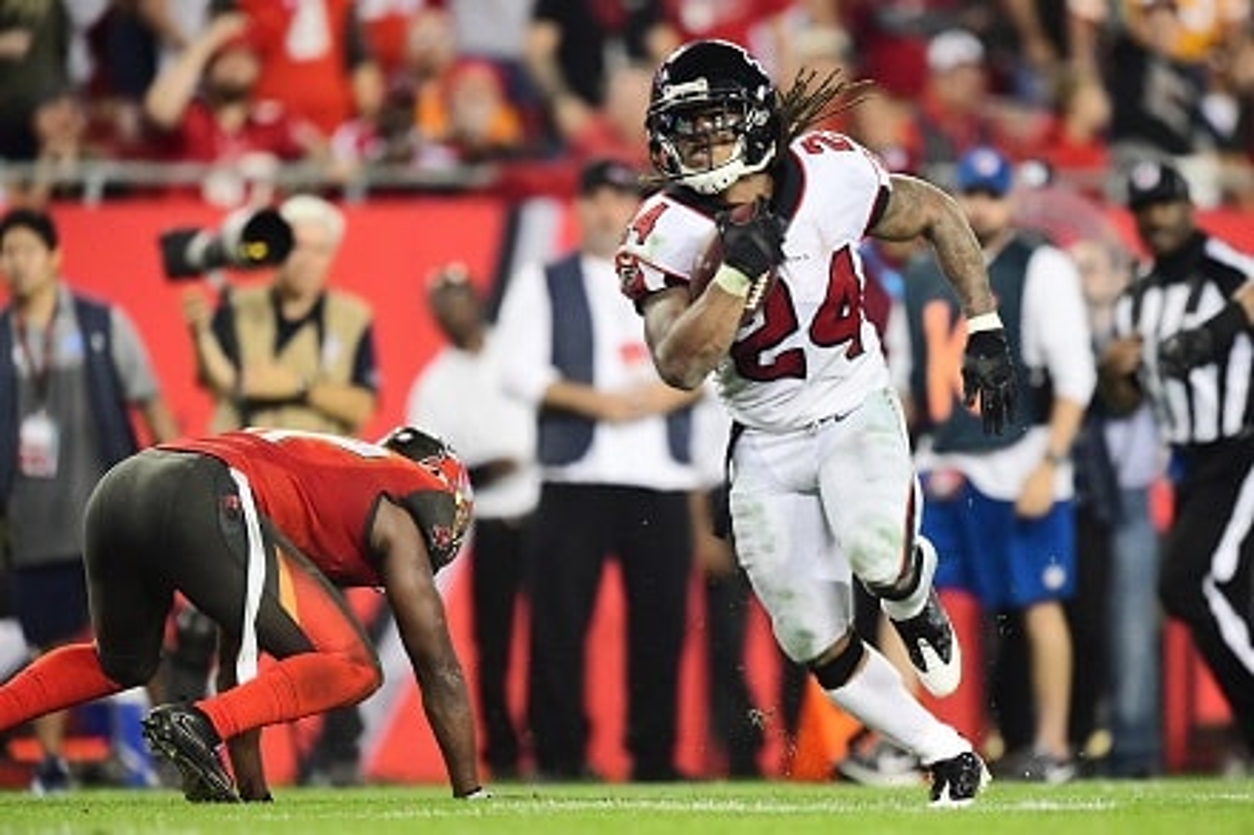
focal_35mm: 550
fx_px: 19150
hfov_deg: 3.8
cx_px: 627
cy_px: 418
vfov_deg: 2.5
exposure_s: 1/2000
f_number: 4
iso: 8000
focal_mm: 550
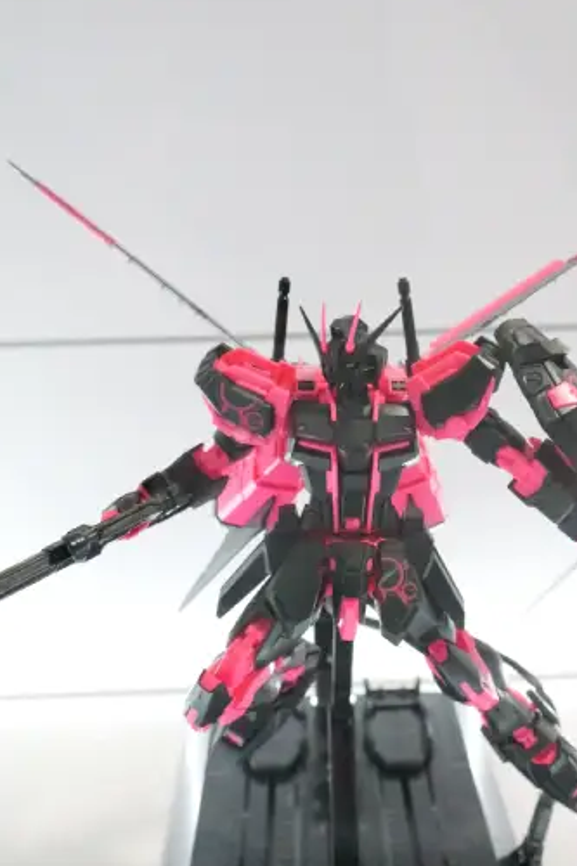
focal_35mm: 50
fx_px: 1203
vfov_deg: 39.2
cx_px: 340
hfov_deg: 26.9
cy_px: 577
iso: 10000
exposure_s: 1/250
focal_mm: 15
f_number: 5
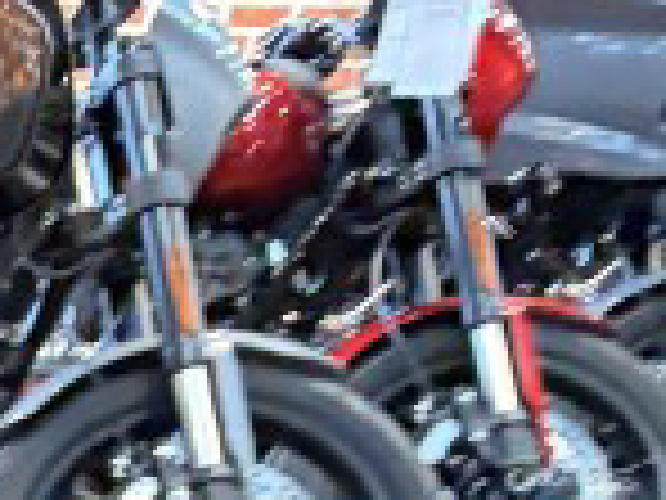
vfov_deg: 7.4
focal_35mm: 188
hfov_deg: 8.2
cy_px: 1144
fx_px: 3617
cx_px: -1613
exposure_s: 1/40
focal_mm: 5.96
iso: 400
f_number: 1.6
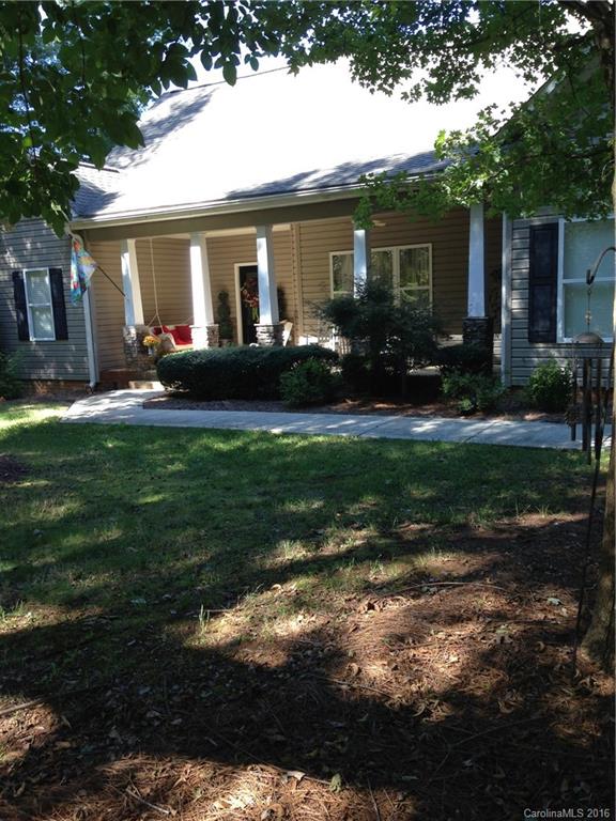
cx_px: 308
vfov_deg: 55.4
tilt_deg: -9.3
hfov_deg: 42.9
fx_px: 783
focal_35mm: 33
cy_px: 410
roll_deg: +0.6
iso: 50
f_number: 2.4
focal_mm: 4.12
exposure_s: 1/121
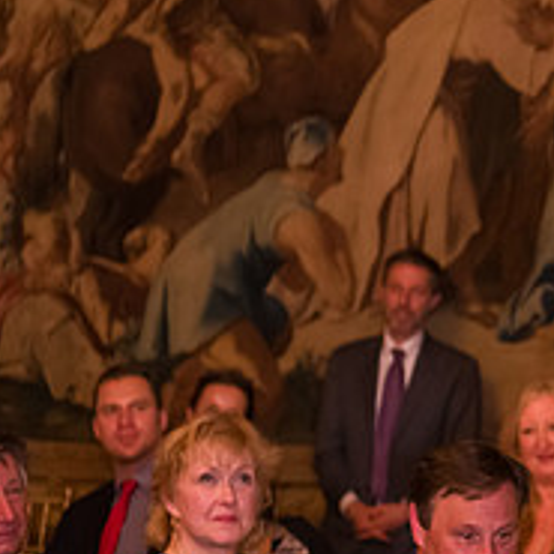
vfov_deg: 9.4
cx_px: 824
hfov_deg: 9.1
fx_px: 3386
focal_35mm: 187
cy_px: 340
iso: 3200
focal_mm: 70
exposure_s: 1/100
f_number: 3.2
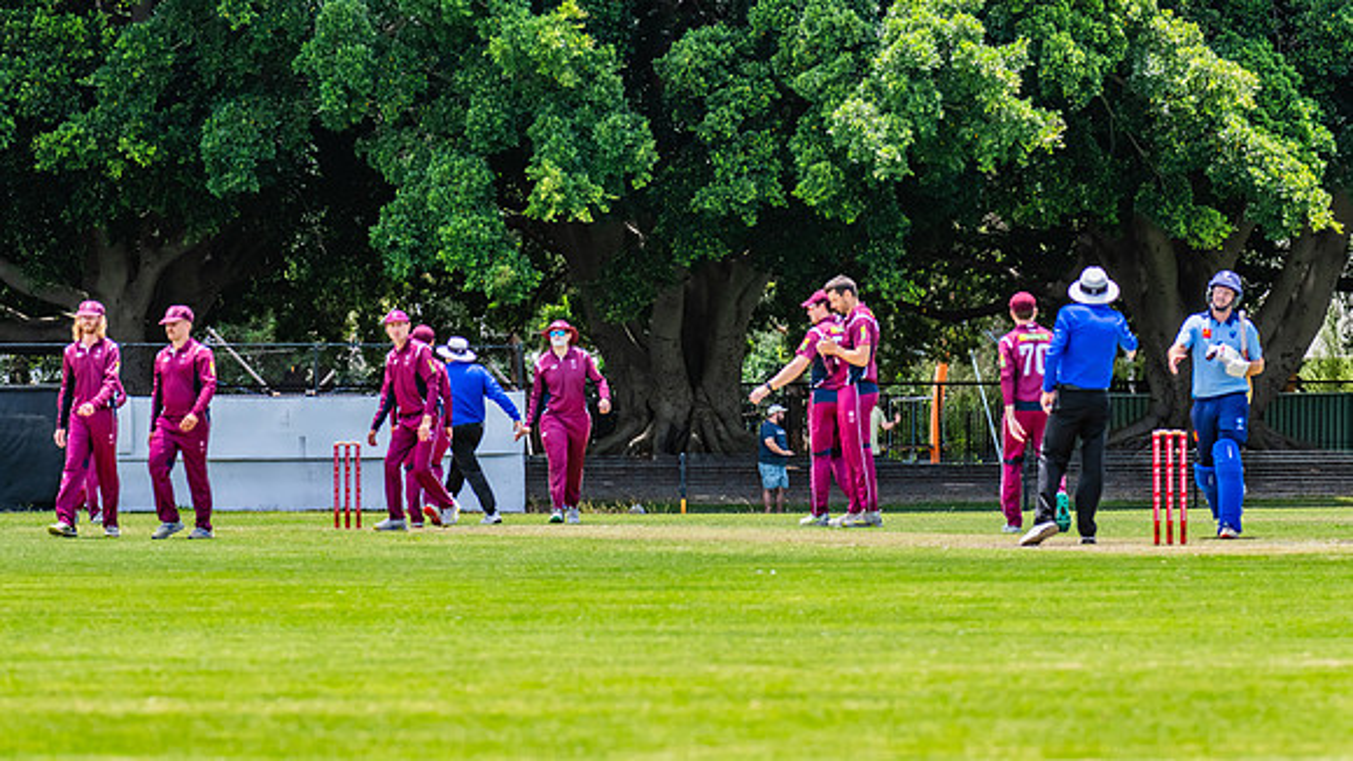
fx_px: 9428
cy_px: 417
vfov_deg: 4.6
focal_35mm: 263
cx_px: 646
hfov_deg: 8.2
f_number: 9
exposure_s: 1/1250
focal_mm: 240
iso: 800
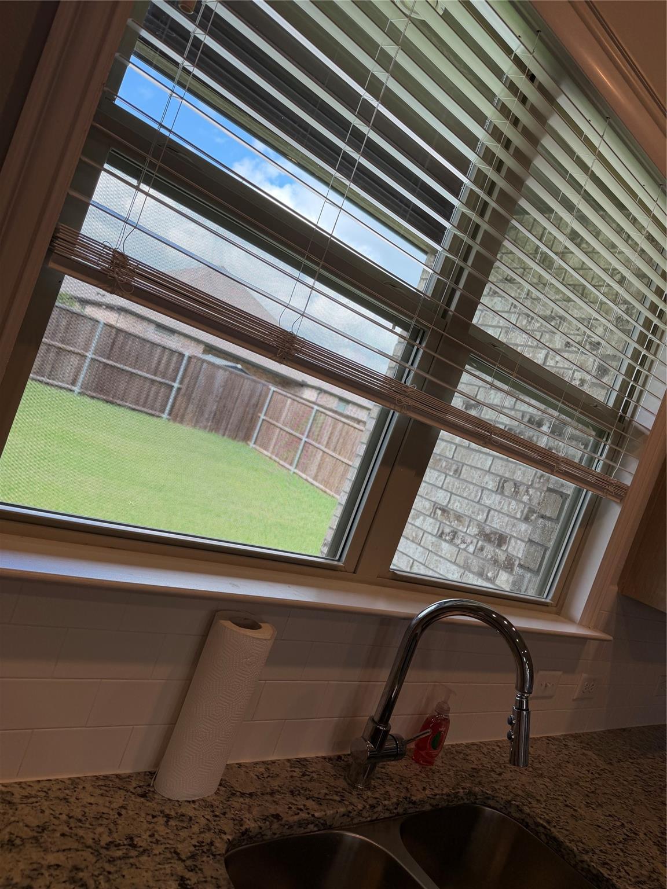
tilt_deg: -1.4
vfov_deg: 71.6
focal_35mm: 24
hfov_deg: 56.8
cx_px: 334
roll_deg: -19.7
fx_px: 617
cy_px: 444
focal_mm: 6.76
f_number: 1.78
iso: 100
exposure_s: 1/517
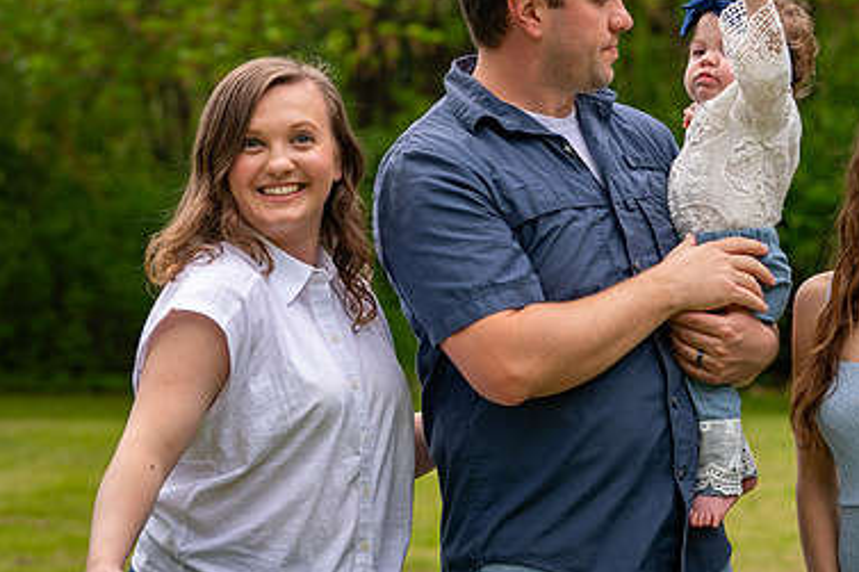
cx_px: 721
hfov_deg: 11.2
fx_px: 4364
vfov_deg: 7.5
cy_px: 85
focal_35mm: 183
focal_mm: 102
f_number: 5
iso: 400
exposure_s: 1/800
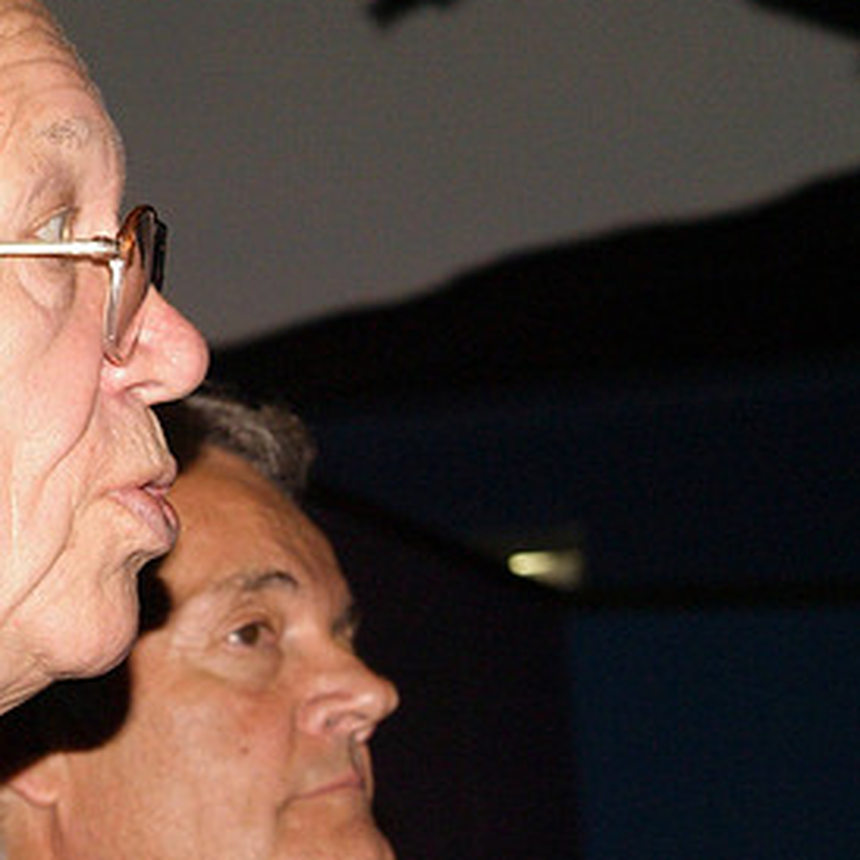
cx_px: -19
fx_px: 5312
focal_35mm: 189
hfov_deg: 9.2
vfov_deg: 9.3
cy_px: 384
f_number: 11
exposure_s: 1/90
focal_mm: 70
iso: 1600
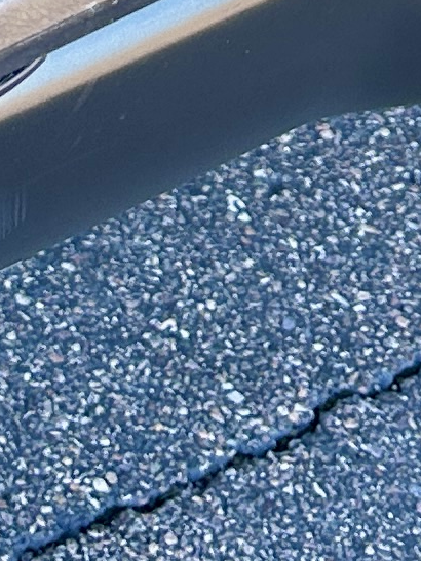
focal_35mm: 177
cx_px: 104
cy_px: -1013
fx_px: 2871
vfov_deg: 9.3
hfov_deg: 8.4
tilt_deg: -26.0
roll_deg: -0.4
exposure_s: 1/121
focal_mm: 6.86
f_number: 1.78
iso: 100
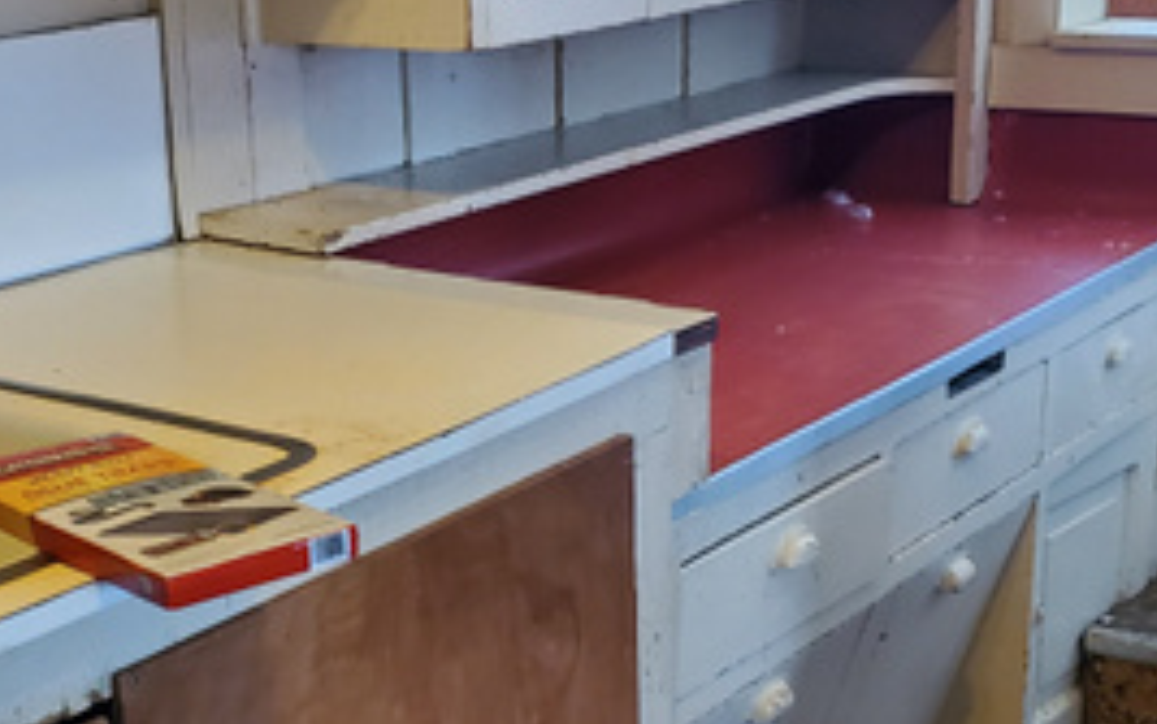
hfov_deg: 30.9
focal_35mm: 66
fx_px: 2082
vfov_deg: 19.7
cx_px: 429
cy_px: 464
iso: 320
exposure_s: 1/39
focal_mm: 4.3
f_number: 1.5
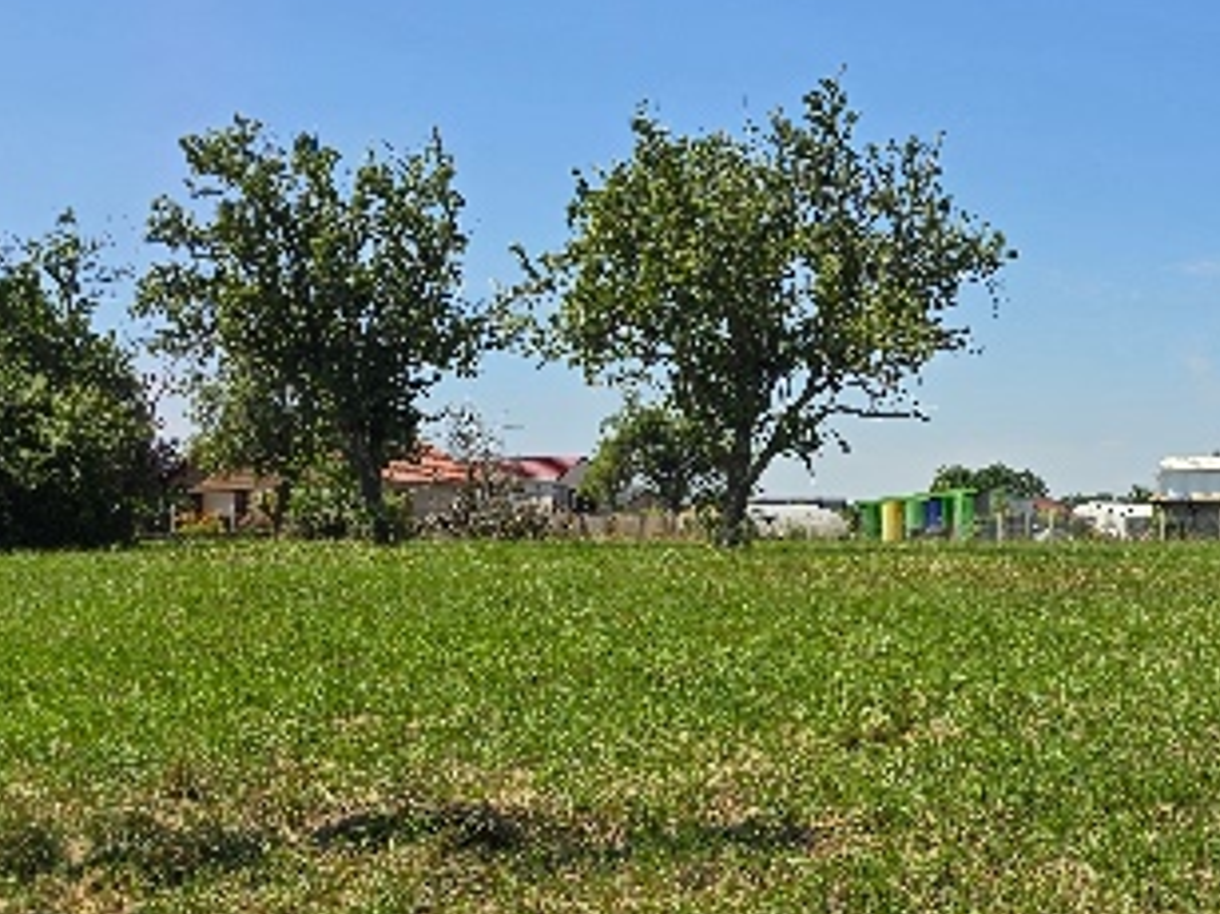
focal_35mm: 48
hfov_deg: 38.7
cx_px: 910
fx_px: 1691
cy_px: 548
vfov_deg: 30.2
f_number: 1.7
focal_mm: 6.3
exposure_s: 1/960
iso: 12
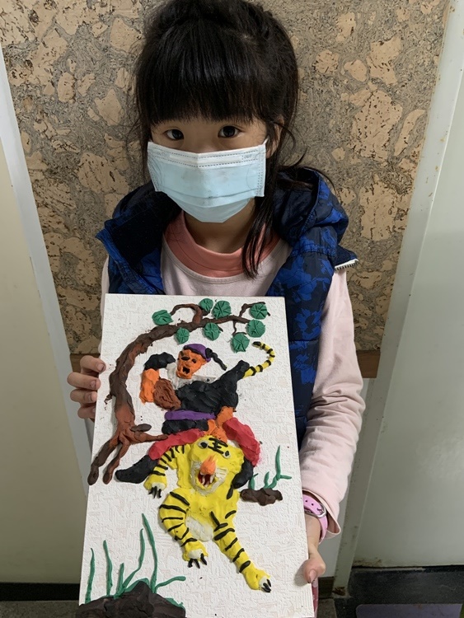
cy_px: 309
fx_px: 464
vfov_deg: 67.3
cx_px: 232
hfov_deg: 53.1
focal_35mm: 26
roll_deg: +0.3
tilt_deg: -30.1
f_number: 1.8
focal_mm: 4.25
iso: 125
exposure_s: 1/60
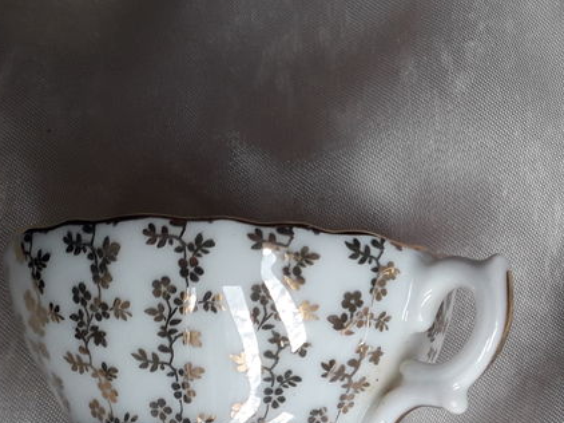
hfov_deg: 27.5
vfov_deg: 21.9
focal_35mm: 64
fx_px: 1042
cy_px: 448
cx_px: 629
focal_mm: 3.6
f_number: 1.9
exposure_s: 1/125
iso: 40
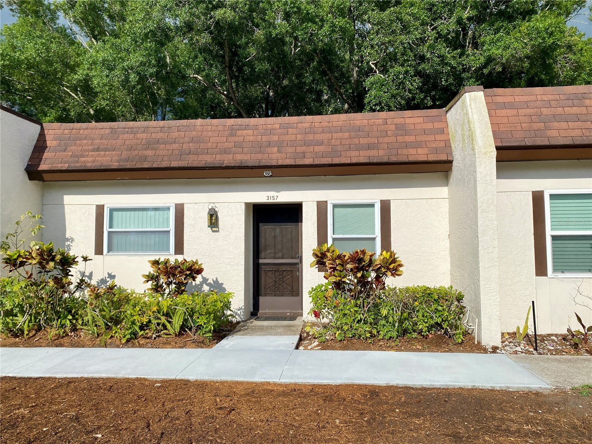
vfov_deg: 53.1
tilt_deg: +3.7
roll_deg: +0.3
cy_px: 222
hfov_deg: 67.3
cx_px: 296
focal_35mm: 26
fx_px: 445
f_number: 1.8
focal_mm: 4.25
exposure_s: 1/5495
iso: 32
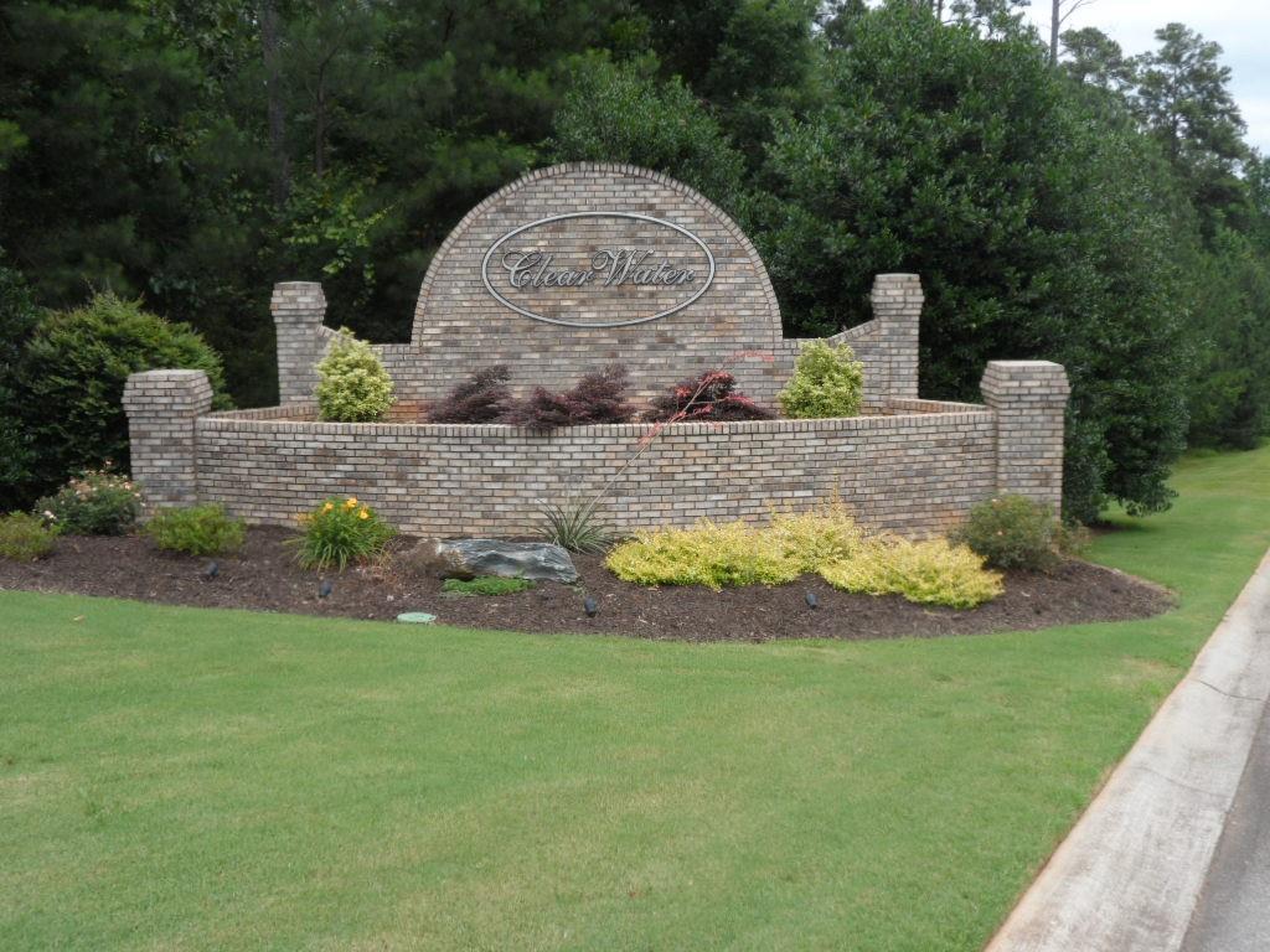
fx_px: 1614
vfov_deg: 32.9
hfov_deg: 42.9
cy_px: 476
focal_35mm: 44
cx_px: 635
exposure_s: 1/250
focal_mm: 8
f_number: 3.9
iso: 80
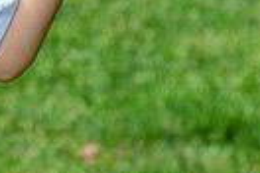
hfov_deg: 2.8
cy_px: -172
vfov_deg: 1.8
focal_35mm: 746
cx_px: -242
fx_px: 5387
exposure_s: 1/200
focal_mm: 170
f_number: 11
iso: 200
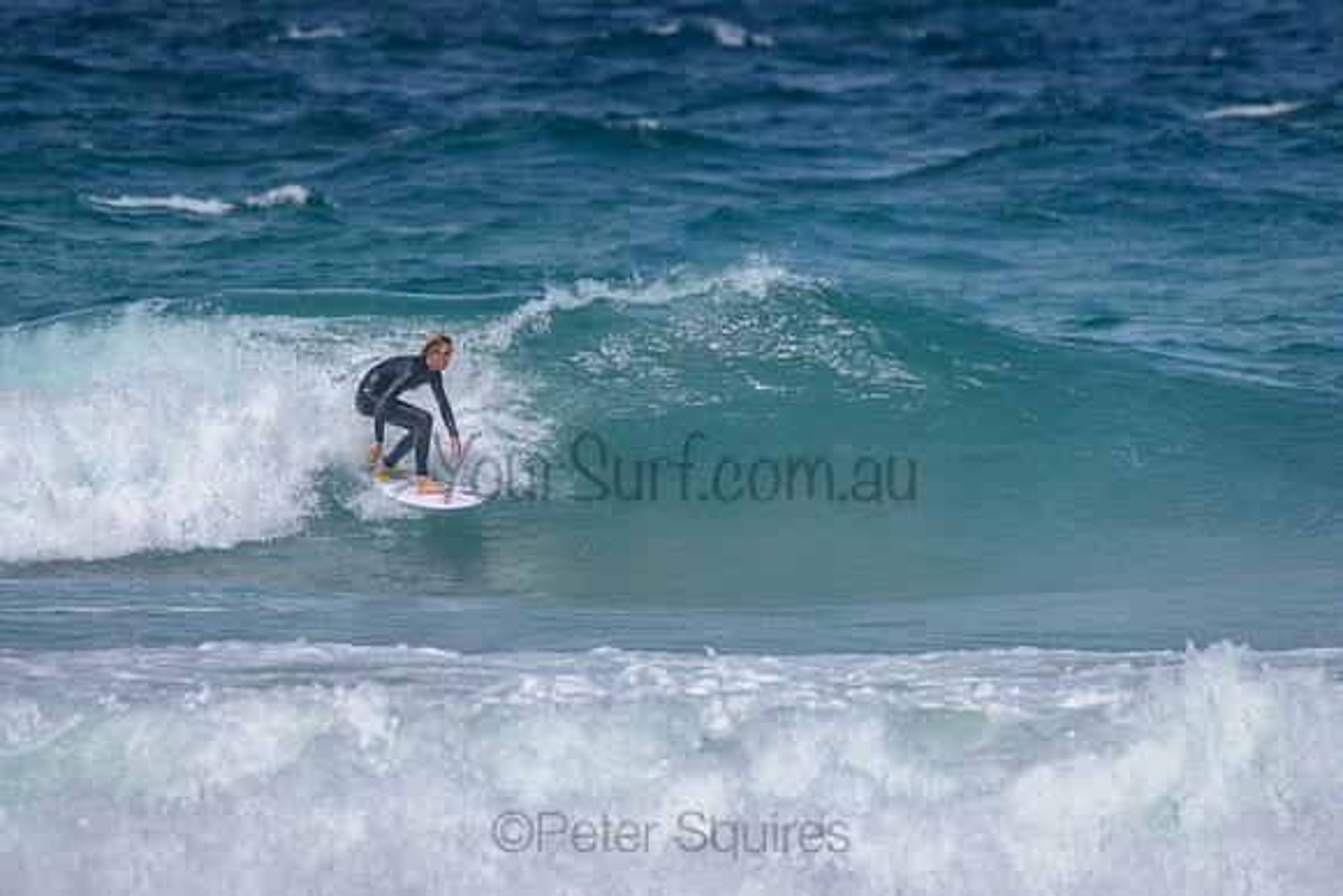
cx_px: 550
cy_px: 384
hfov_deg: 3.4
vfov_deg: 2.2
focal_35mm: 613
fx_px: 22885
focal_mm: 500
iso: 100
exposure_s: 1/2000
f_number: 5.6
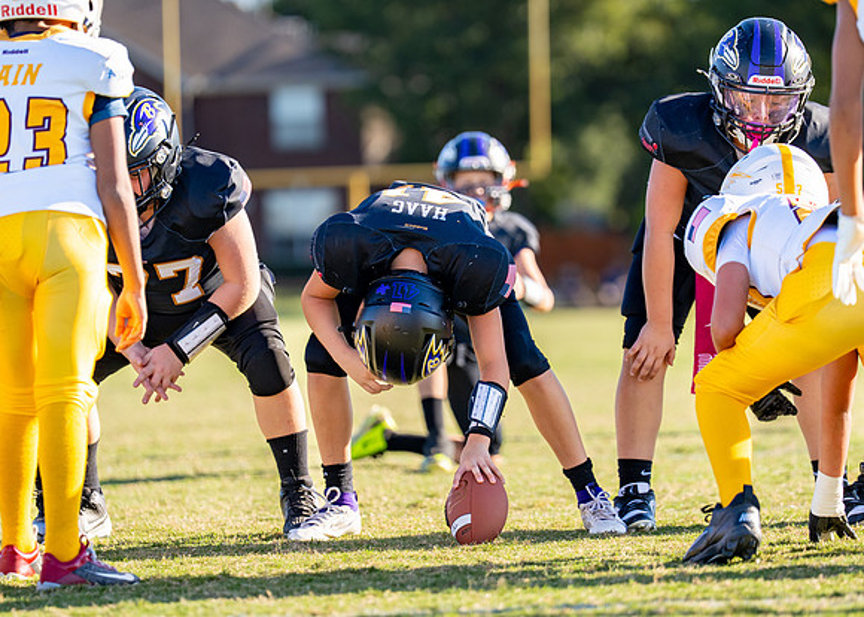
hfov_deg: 8.8
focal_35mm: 230
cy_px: 286
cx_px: 490
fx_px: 5641
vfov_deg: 6.3
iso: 160
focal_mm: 175
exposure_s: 1/1600
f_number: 2.8
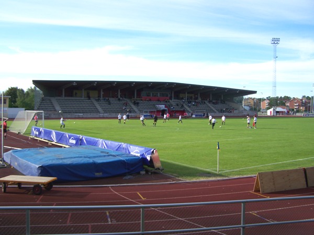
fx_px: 345
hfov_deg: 49.0
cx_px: 157
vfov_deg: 37.7
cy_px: 118
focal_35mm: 38
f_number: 2.8
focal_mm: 6.3
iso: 64
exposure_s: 1/400
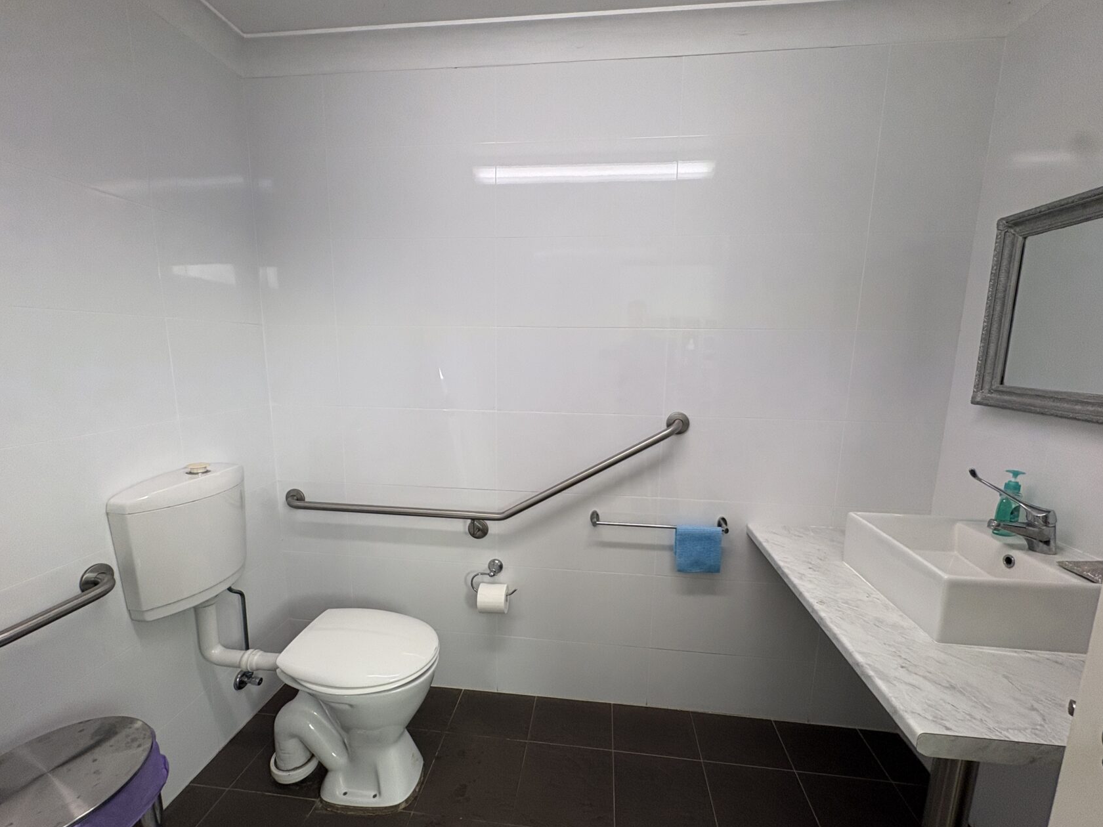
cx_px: 548
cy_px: 432
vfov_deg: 81.7
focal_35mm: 15
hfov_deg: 98.2
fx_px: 478
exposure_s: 1/100
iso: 160
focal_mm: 2.22
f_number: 2.2
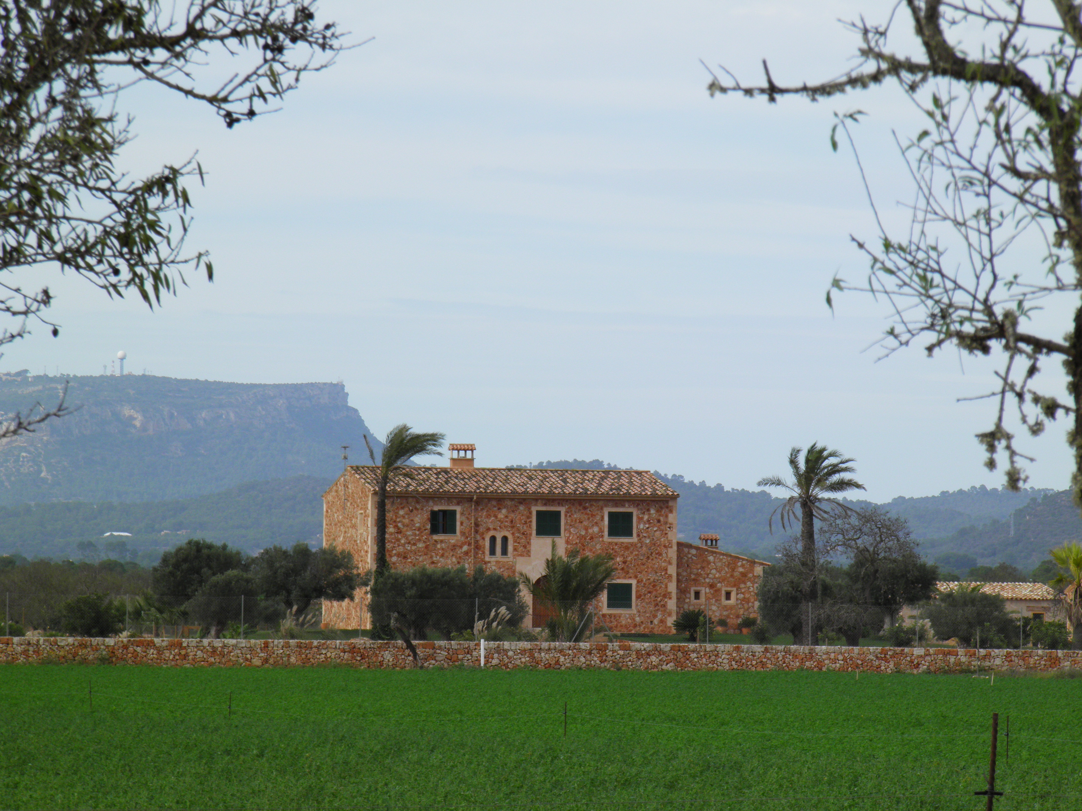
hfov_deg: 7.7
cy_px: 406
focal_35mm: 256
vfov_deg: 5.8
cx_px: 541
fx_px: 8002
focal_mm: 46
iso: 50
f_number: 5.9
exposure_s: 1/160
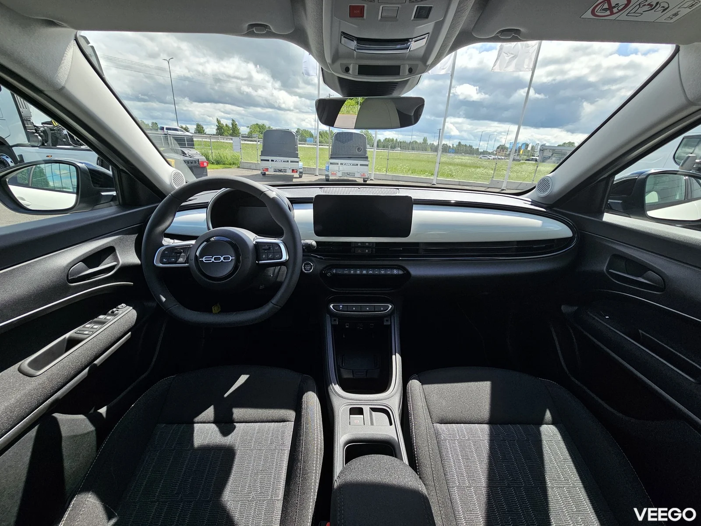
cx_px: 350
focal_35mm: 13
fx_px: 263
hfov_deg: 106.2
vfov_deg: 89.9
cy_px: 263
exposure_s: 1/634
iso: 50
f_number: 2.2
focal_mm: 2.2
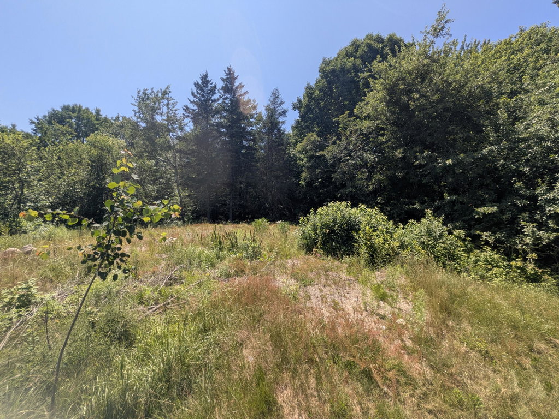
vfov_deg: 85.7
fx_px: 226
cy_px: 210
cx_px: 280
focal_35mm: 14
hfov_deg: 102.0
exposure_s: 1/1355
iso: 49
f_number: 2.2
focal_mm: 1.83
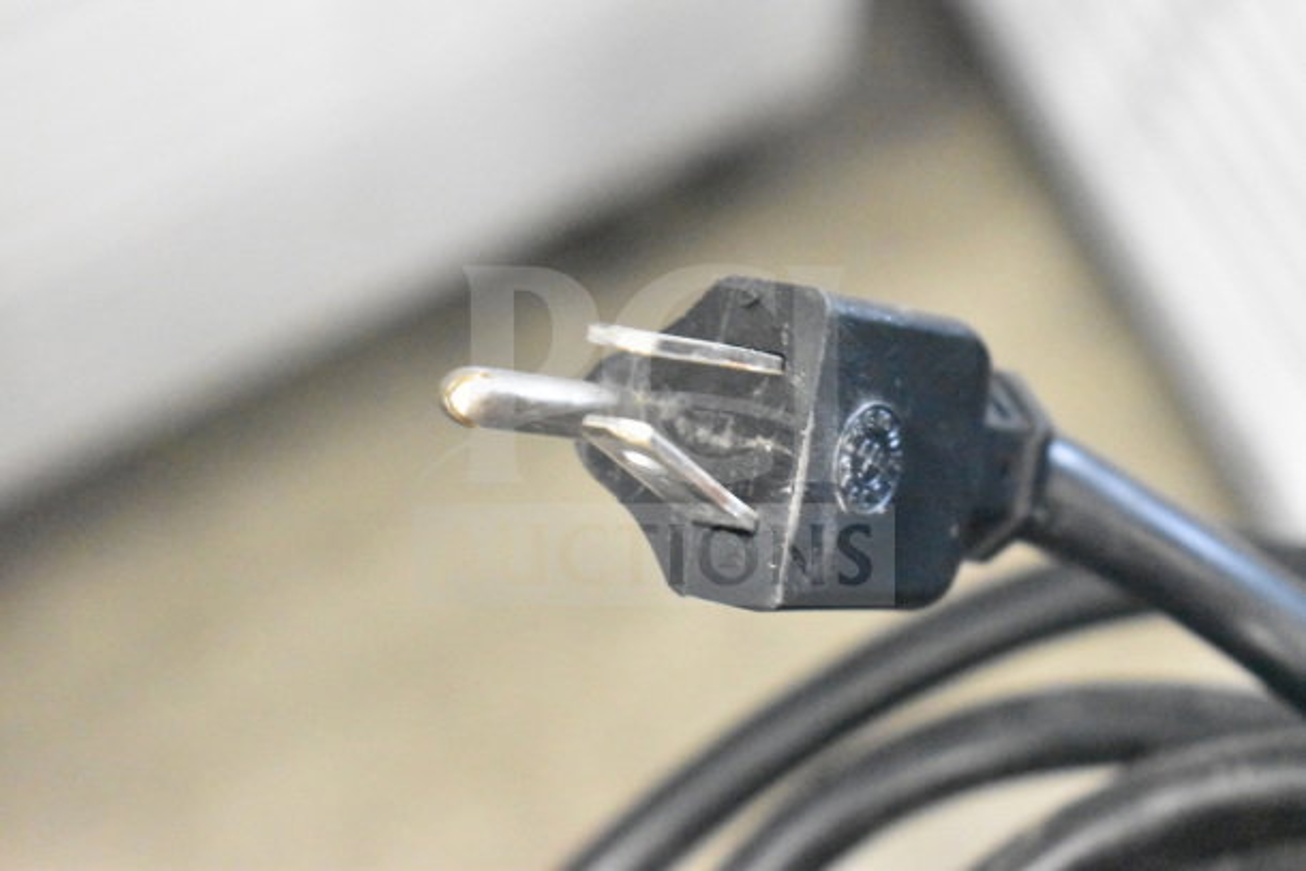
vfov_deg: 16.6
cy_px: 436
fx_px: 2993
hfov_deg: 24.6
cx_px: 653
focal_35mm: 82
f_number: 5.6
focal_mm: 55
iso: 22800
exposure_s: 1/100
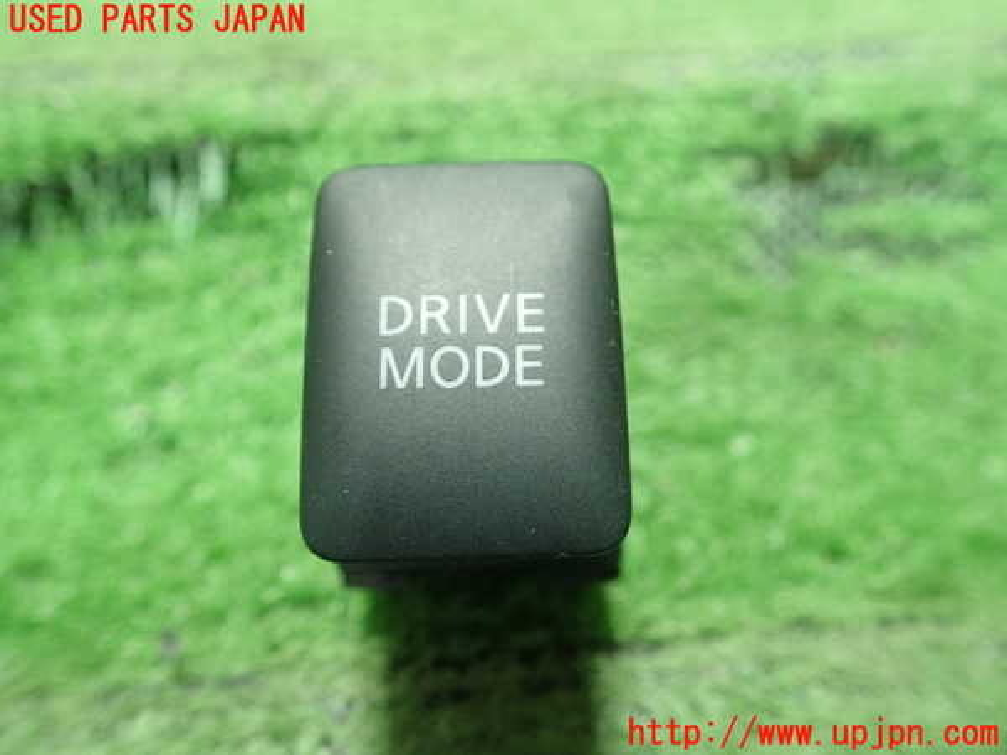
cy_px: 378
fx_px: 873
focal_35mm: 30
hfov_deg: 60.0
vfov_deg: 46.8
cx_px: 504
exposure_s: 1/125
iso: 800
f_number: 2.3
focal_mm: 5.5
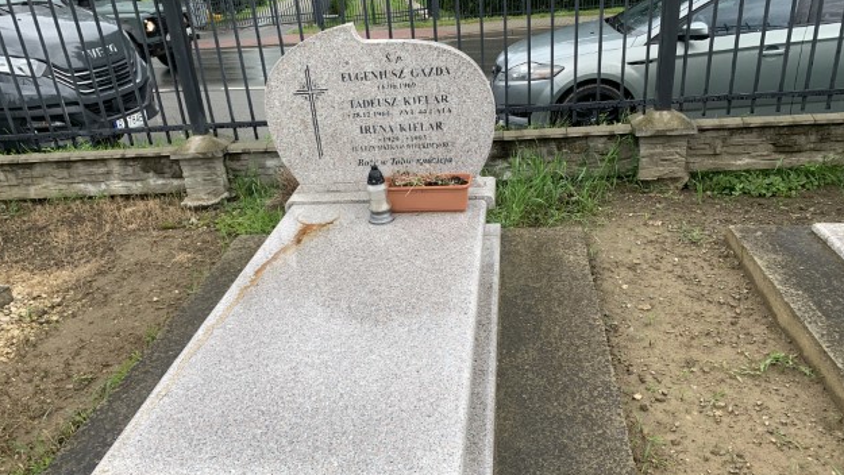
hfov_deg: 66.0
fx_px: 649
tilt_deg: -21.3
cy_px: 263
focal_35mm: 29
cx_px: 416
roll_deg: +5.5
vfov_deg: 40.2
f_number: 1.8
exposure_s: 1/452
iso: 25
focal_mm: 4.25
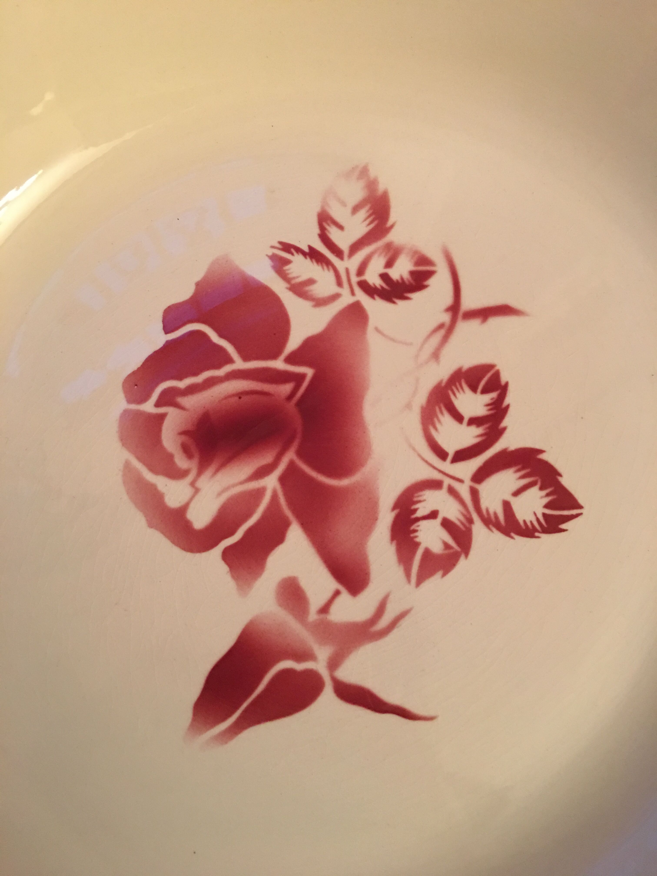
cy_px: 438
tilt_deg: -82.3
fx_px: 734
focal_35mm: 29
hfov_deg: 48.2
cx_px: 328
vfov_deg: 61.7
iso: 125
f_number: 2.2
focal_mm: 4.15
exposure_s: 1/8
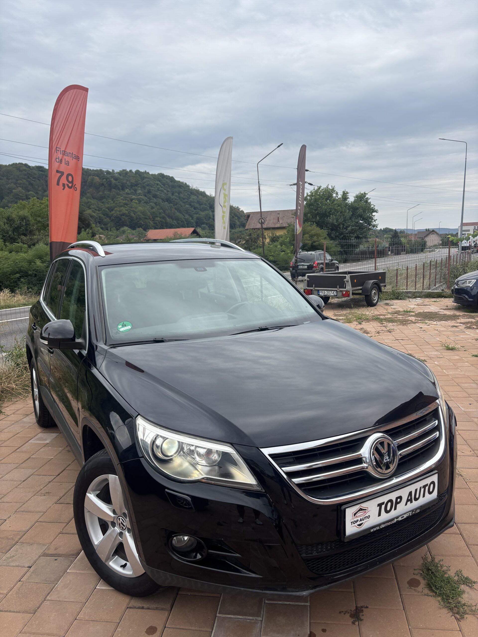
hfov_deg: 53.1
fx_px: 479
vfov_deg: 67.3
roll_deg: +2.0
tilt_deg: -9.3
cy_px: 318
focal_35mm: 26
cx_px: 239
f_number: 1.6
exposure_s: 1/1311
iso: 50
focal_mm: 5.96
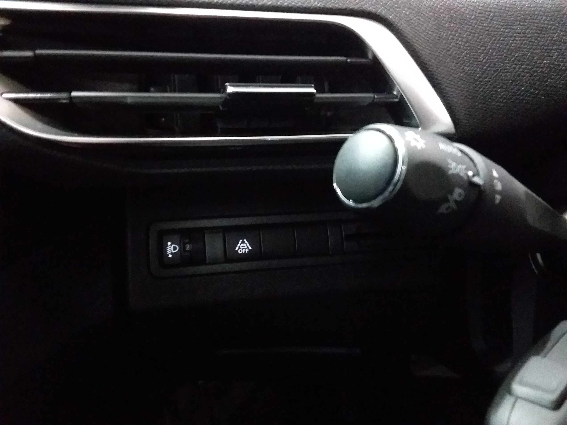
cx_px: 284
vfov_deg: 49.7
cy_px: 212
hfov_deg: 63.4
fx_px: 459
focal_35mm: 28
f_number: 1.9
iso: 1000
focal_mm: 2.91
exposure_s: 1/17
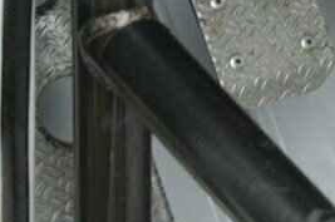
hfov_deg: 5.4
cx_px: 667
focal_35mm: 371
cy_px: 53
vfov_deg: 3.7
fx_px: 3448
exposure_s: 1/60
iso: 800
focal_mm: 55
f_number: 5.6
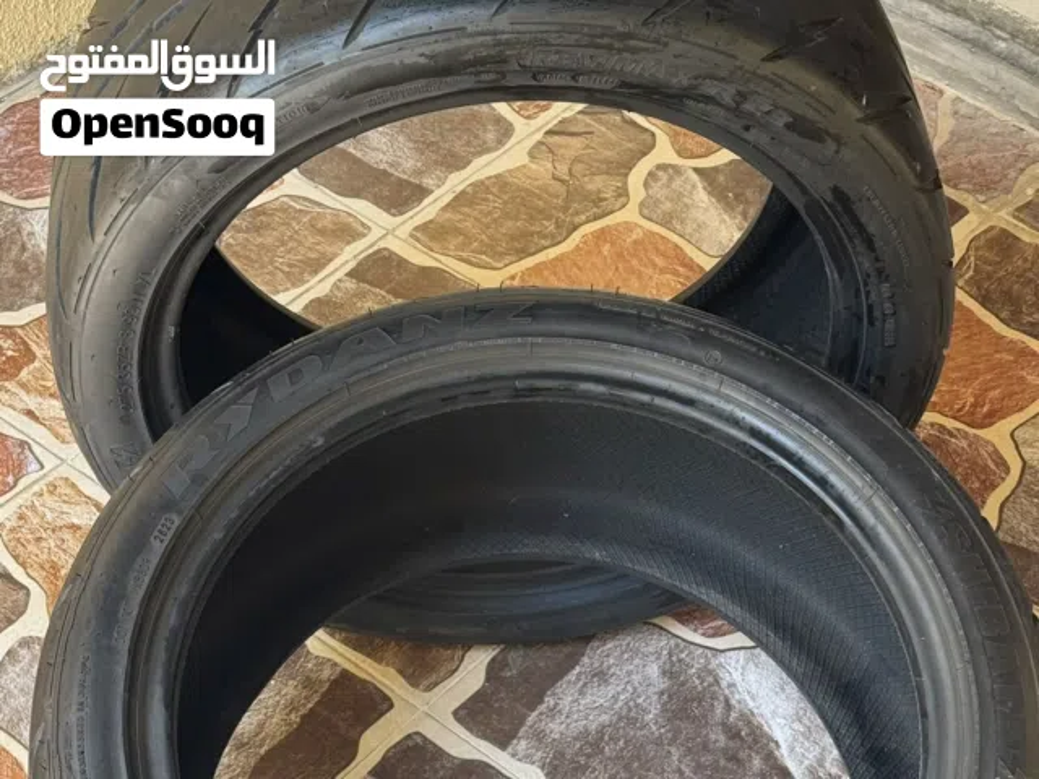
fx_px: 1441
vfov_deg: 30.3
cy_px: 390
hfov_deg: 39.7
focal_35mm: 48
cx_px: 520
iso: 64
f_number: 1.78
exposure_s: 1/133
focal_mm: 6.76
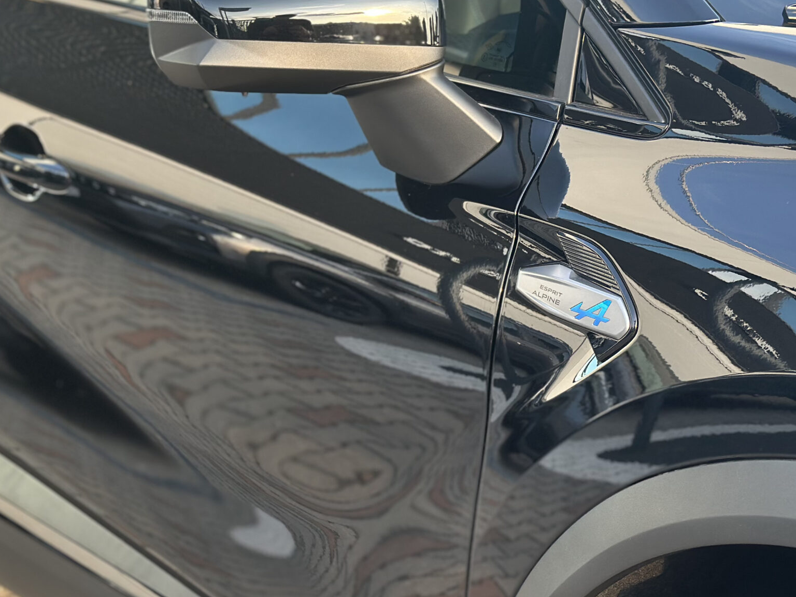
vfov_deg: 18.4
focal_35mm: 80
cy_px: 332
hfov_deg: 24.2
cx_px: 212
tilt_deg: -12.0
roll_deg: +1.5
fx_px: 1840
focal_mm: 6.86
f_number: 1.78
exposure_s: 1/231
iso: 80
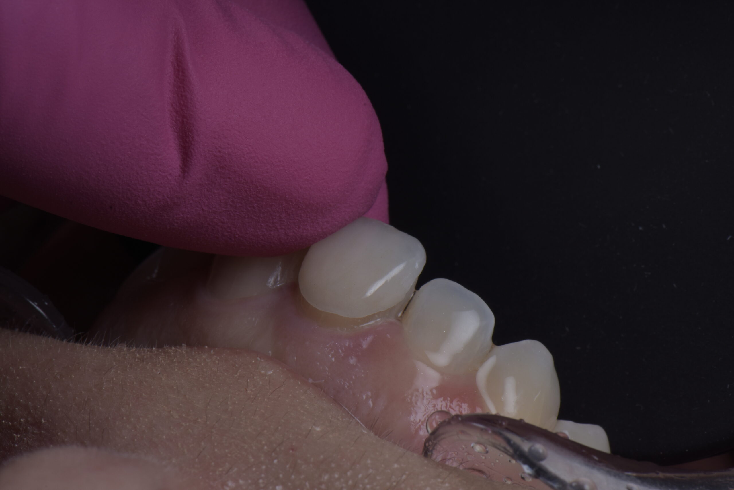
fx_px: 3211
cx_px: 367
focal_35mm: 158
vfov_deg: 8.7
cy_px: 245
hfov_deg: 13.0
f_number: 29
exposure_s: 1/160
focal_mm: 105
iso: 160
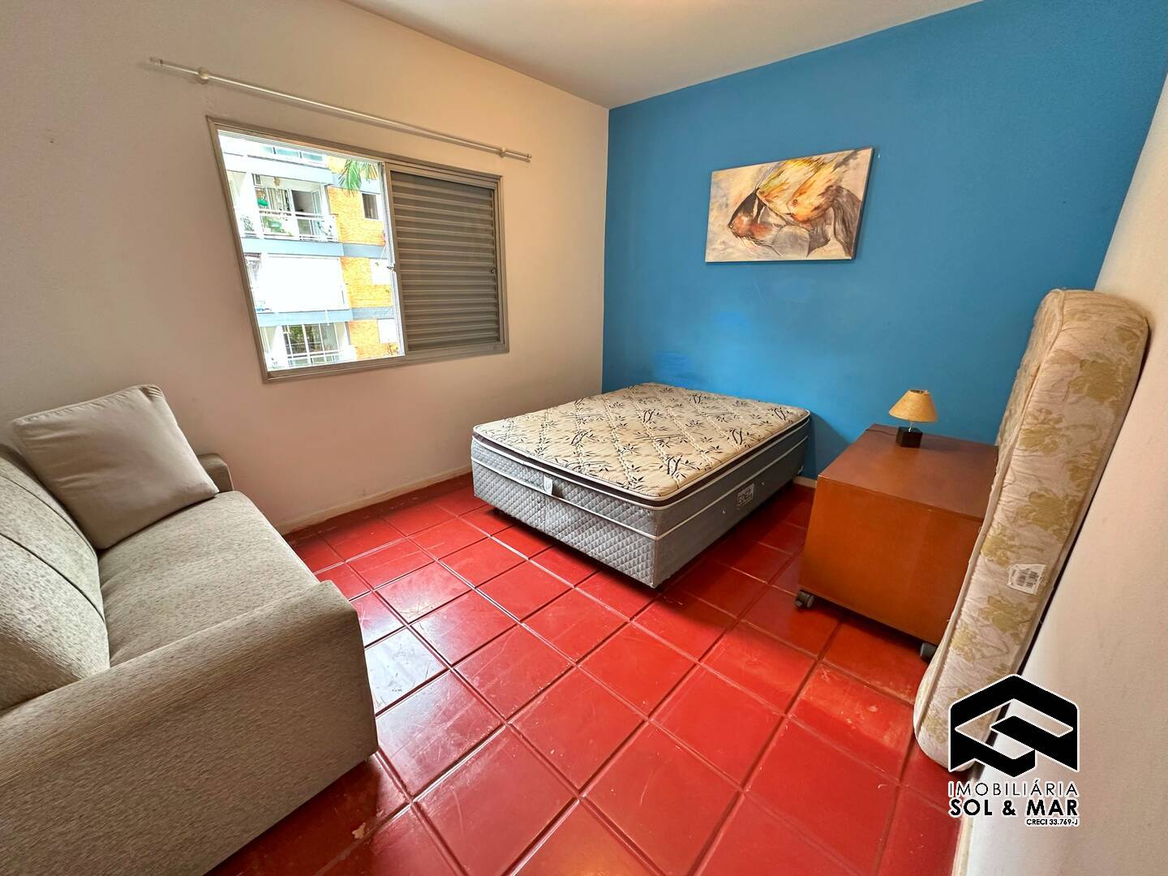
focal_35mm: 14
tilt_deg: -19.1
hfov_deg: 102.1
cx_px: 584
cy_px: 438
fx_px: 472
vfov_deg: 85.7
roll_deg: -0.9
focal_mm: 2.22
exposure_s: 1/60
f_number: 2.2
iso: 250
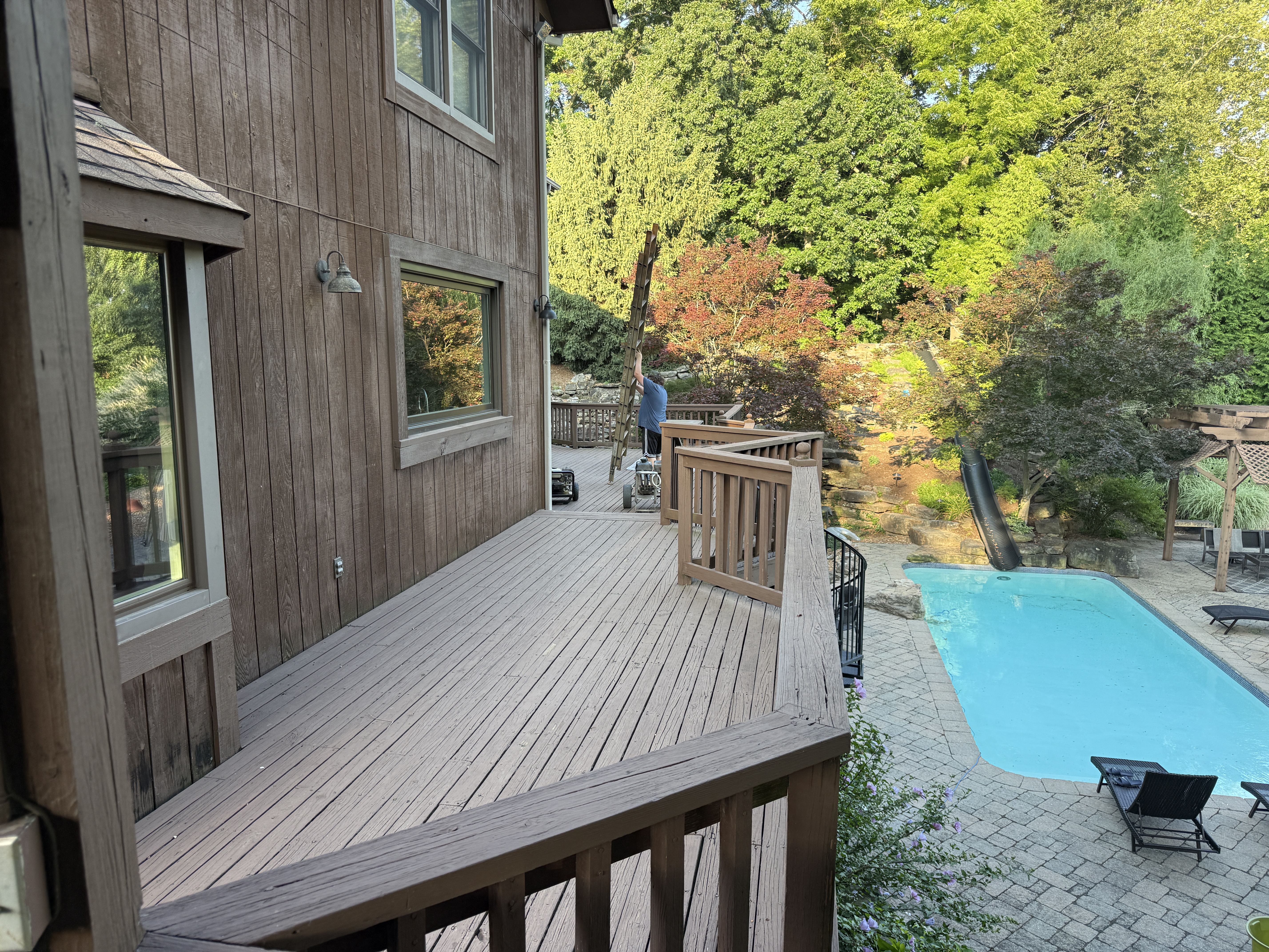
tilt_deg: -8.8
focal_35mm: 24
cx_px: 634
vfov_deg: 56.8
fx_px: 880
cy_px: 476
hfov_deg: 71.6
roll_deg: +0.9
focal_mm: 6.76
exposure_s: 1/217
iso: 64
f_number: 1.78
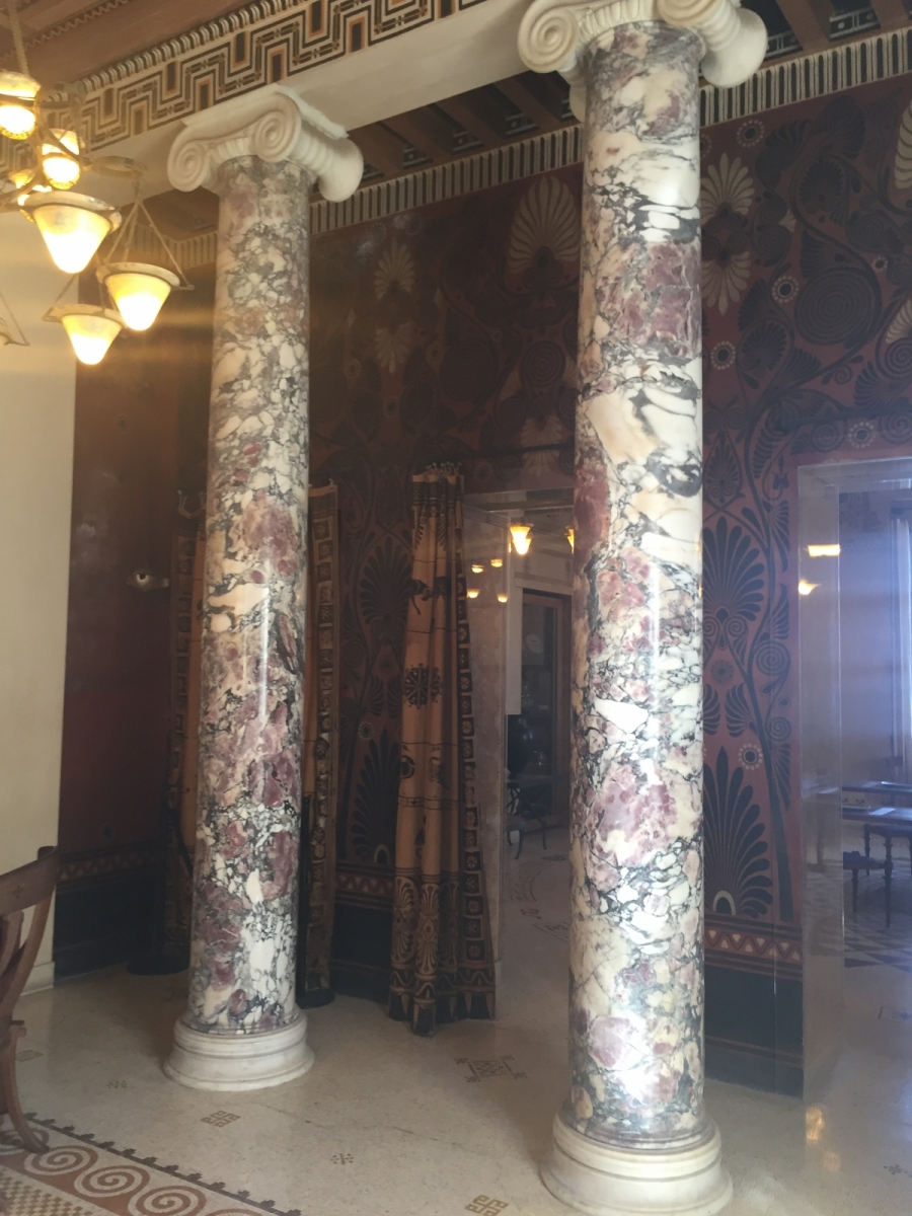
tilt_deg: +3.6
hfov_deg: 48.2
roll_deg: -2.2
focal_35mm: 29
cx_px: 456
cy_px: 608
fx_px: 1019
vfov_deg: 61.7
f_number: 2.2
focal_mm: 4.15
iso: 80
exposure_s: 1/33
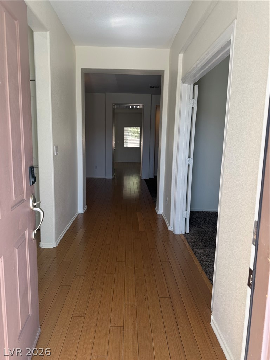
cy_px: 180
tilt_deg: -8.2
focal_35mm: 24
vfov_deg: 71.6
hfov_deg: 56.8
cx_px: 135
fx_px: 250
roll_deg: -1.6
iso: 80
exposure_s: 1/421
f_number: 1.78
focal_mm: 6.76
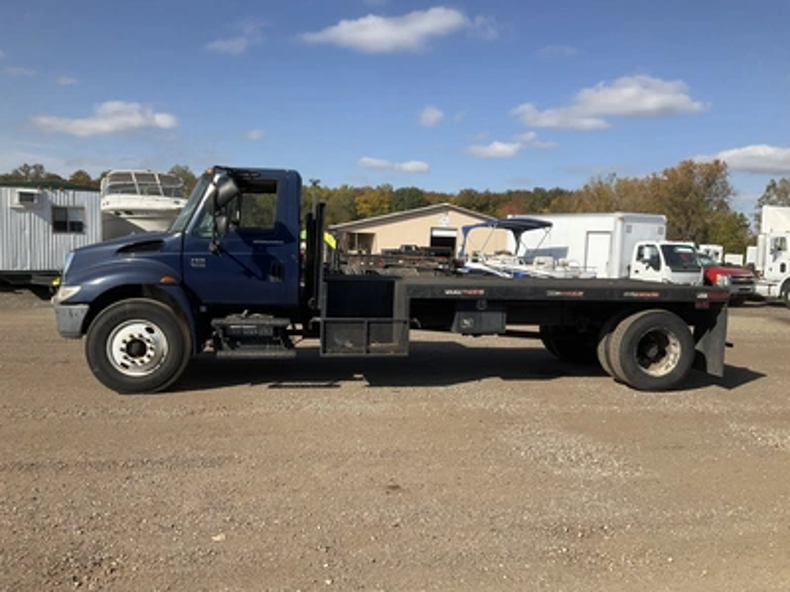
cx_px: 395
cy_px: 296
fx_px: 662
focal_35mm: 29
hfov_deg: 61.7
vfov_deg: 48.2
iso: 25
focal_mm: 3
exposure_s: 1/1848
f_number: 1.8
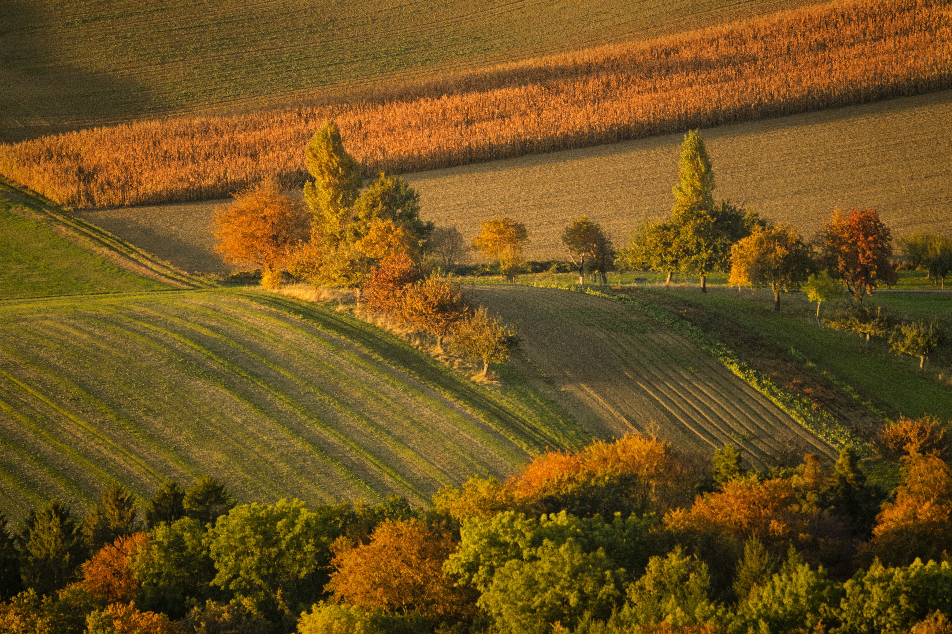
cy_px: 317
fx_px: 15858
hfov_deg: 3.4
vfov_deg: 2.3
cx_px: 476
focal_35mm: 600
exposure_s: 1/500
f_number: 5.6
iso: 800
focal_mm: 400
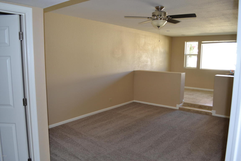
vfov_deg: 47.9
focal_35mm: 27
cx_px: 120
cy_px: 80
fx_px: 181
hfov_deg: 67.4
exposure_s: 1/60
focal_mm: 18
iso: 450
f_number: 3.5
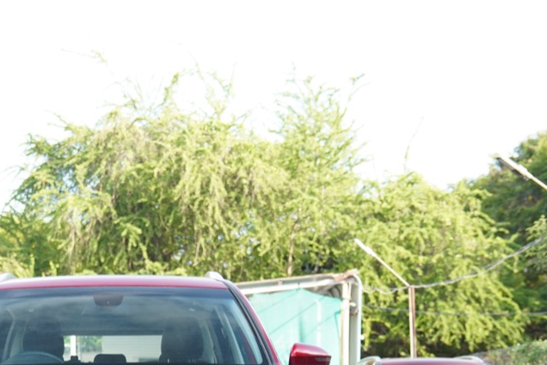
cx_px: 108
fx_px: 1337
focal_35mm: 88
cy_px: 429
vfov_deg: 15.0
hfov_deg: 22.8
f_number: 2.8
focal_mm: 35
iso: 250
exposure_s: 1/125
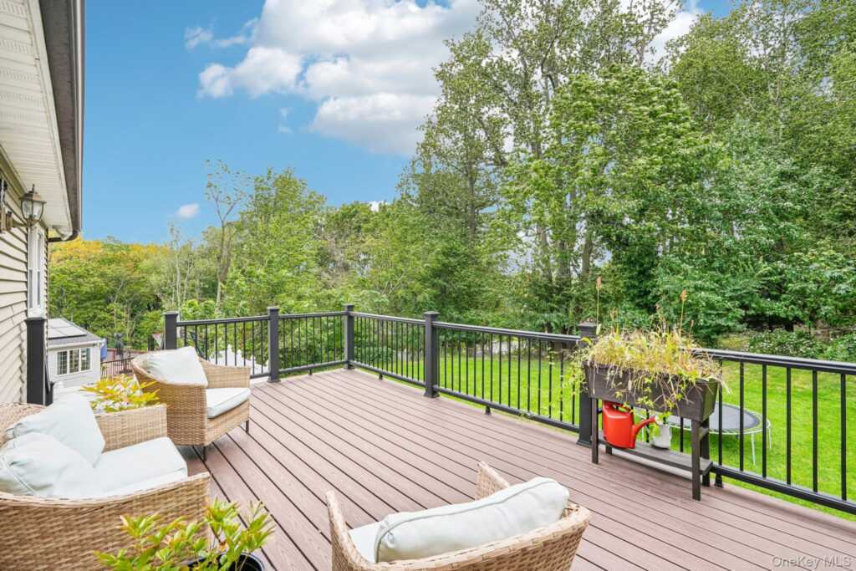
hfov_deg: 96.7
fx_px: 380
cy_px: 286
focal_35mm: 16
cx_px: 428
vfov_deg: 73.8
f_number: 8
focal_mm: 16
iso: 100
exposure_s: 1/60
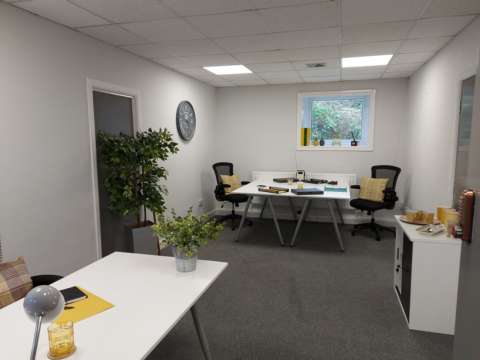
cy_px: 180
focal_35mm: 24
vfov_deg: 56.8
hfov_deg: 71.6
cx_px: 240
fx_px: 333
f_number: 1.8
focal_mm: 5.23
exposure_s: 1/50
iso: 80
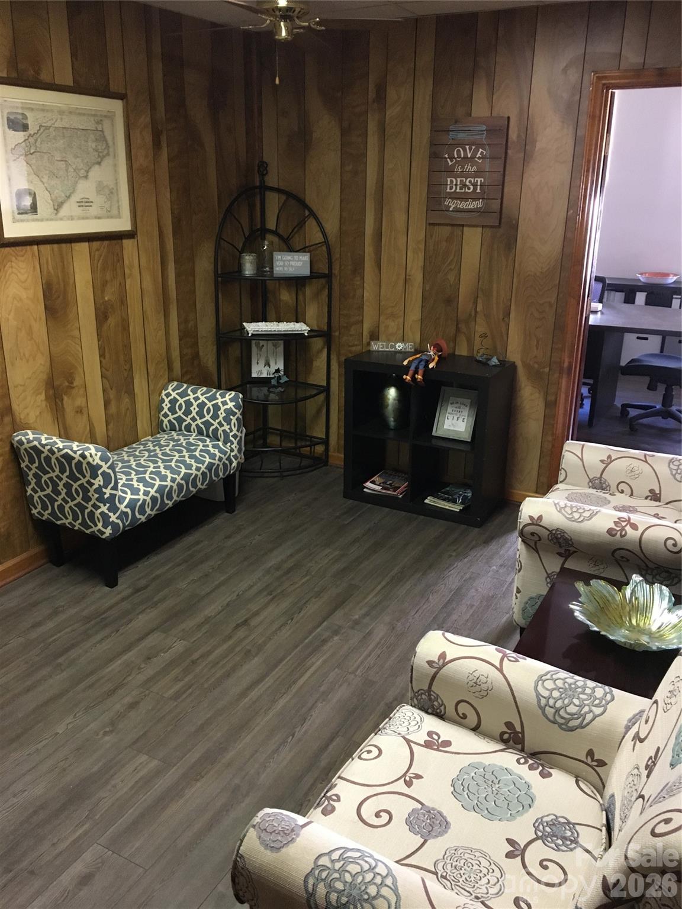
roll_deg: -0.7
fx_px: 762
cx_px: 341
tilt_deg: -19.3
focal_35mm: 29
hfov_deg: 48.2
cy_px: 454
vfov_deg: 61.7
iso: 200
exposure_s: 1/15
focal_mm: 4.15
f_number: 2.2
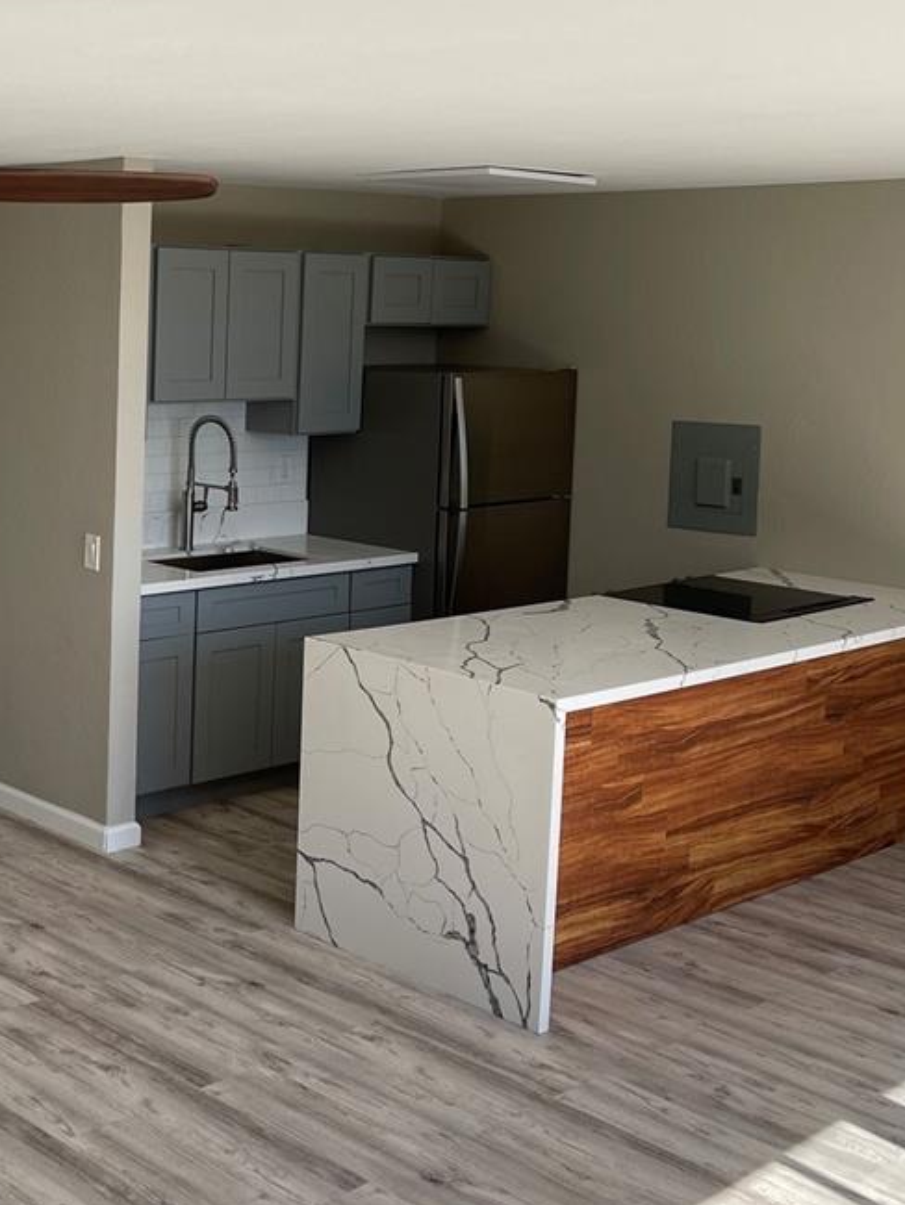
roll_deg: -1.0
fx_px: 1672
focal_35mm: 48
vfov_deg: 39.4
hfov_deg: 29.1
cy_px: 473
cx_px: 93
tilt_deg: -6.5
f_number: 1.6
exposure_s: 1/1252
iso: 32
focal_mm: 5.1
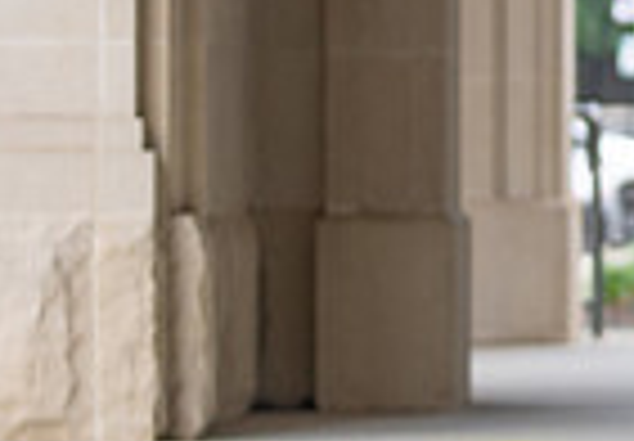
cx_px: 1021
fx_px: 6138
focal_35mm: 344
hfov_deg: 5.8
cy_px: -5
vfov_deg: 4.1
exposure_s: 1/320
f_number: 2.8
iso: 200
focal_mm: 70
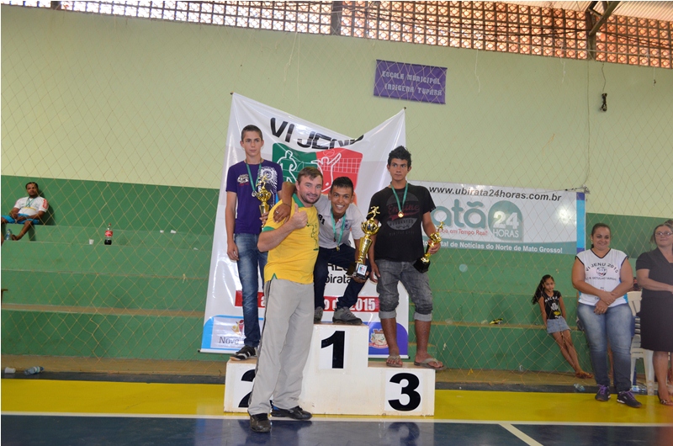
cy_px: 223
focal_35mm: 27
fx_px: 504
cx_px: 336
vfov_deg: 47.7
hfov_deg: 67.5
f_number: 3.5
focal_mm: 18
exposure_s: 1/60
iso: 800
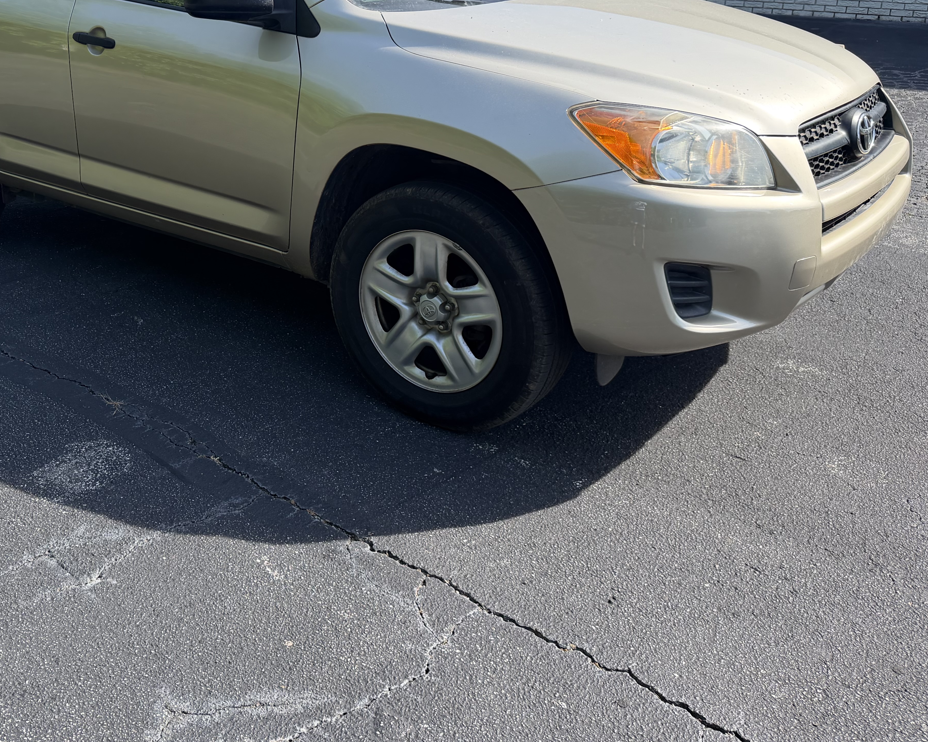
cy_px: 216
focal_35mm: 37
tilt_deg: -15.2
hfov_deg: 47.8
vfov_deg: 39.4
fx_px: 1016
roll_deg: -0.8
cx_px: 270
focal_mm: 6.76
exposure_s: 1/1812
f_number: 1.78
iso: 100
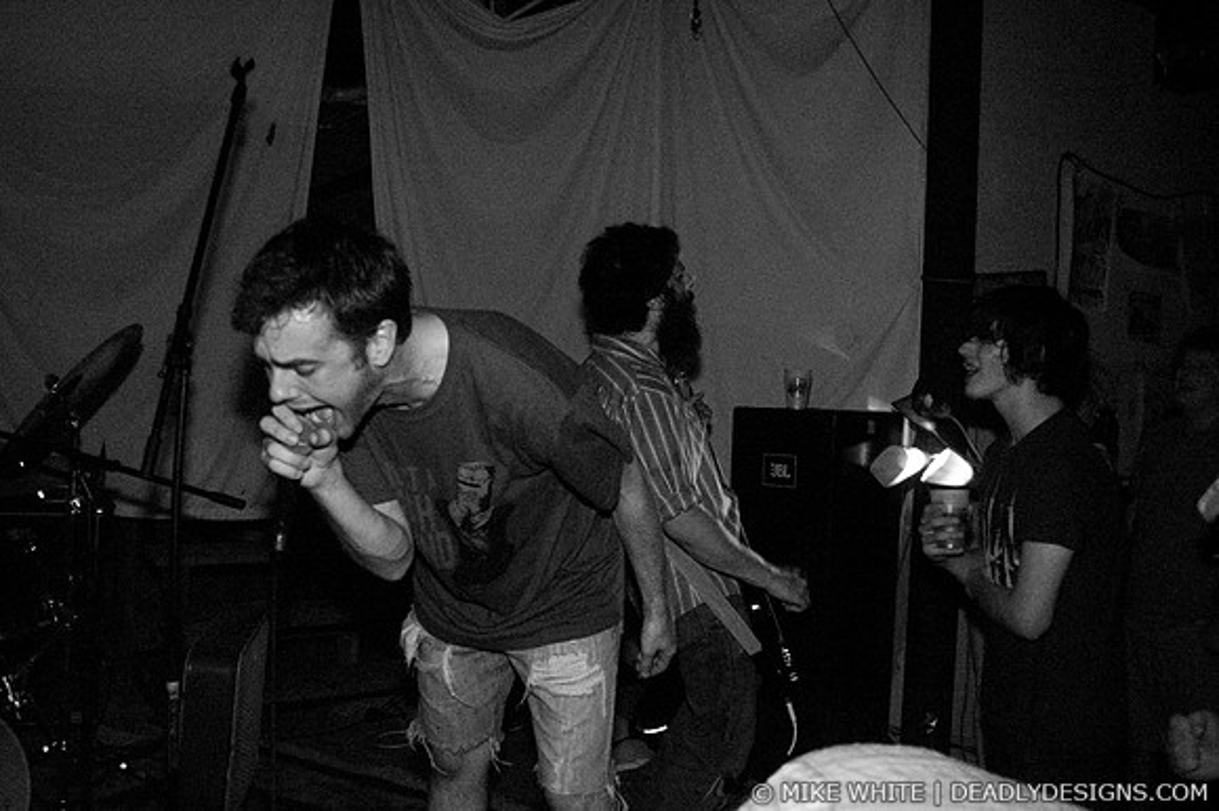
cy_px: 406
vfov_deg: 43.6
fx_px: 1015
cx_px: 610
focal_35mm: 30
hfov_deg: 62.0
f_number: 2.8
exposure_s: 1/30
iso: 1600
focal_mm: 20
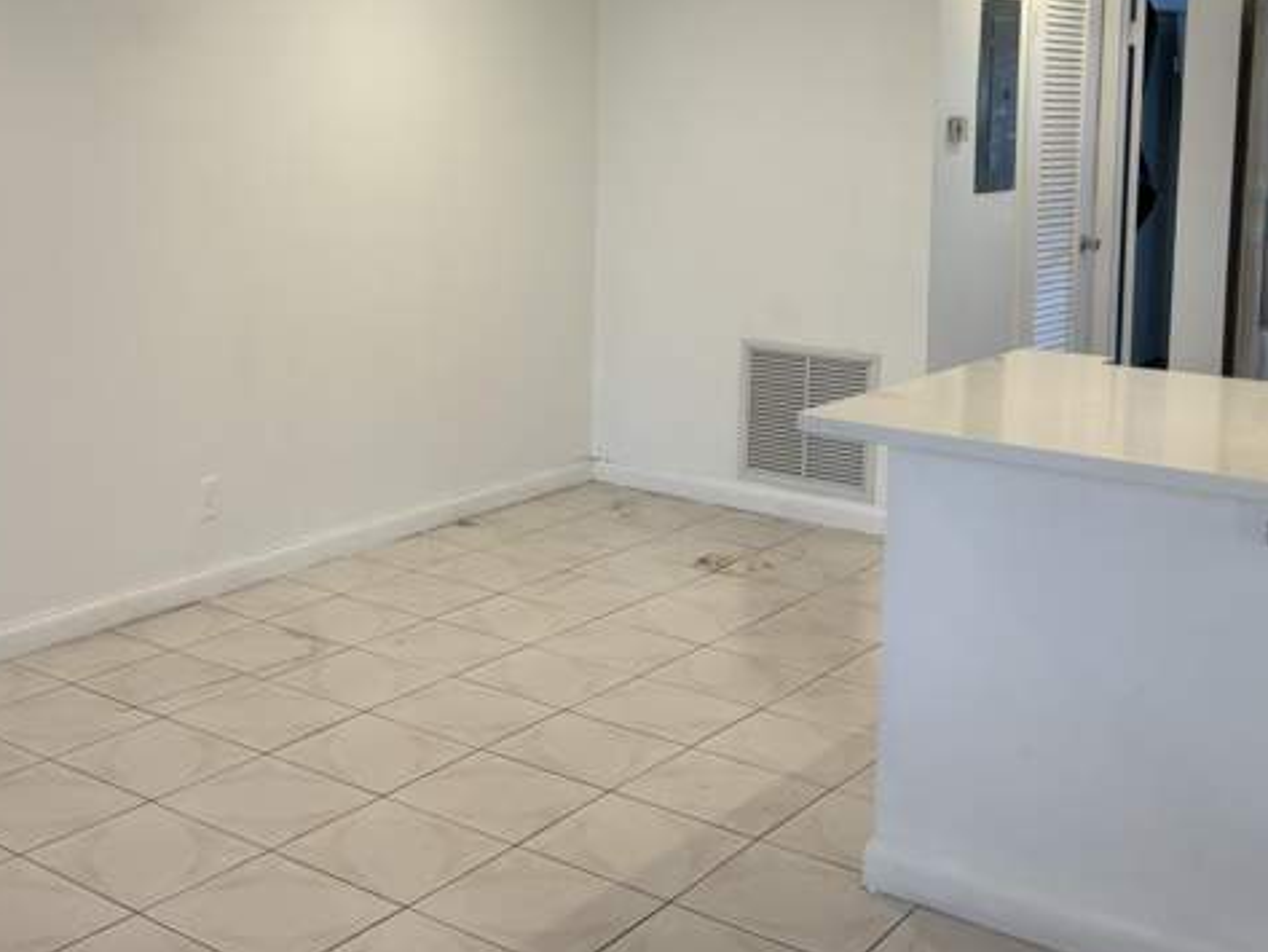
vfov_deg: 32.3
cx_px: 351
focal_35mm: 44
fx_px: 1612
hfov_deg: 41.9
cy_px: 239
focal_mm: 5.96
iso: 80
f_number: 1.6
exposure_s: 1/120
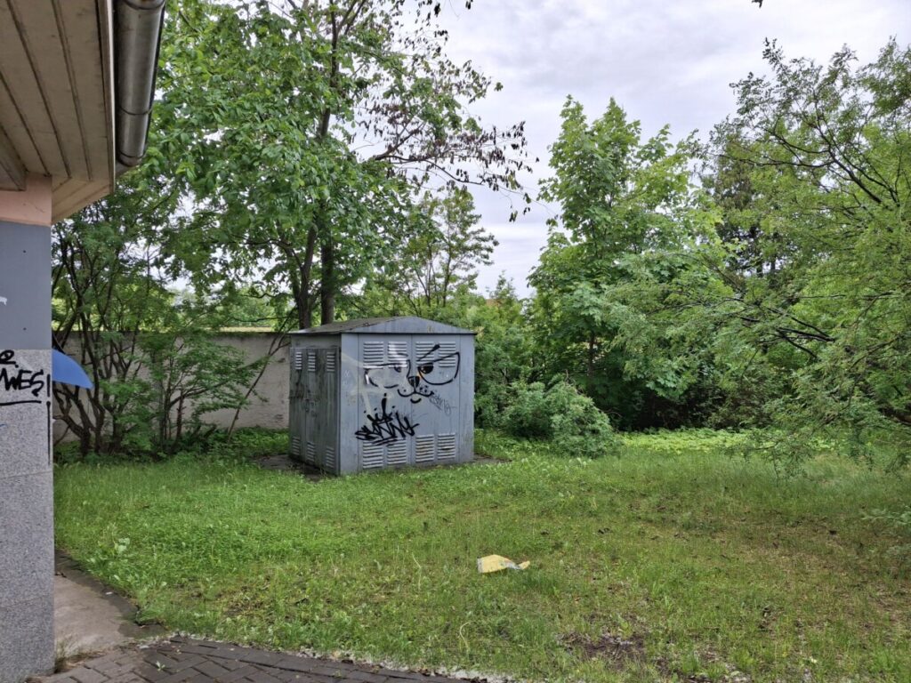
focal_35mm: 25
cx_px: 456
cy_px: 342
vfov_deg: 54.9
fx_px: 658
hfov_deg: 69.4
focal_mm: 4.69
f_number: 1.8
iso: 32
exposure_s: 1/355
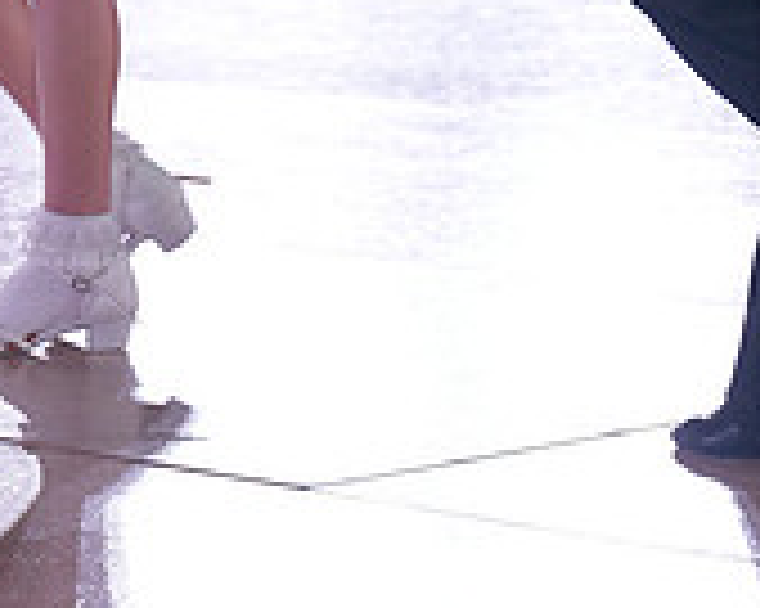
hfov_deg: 6.4
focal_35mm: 303
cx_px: 447
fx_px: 6811
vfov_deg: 5.0
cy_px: -414
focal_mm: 94
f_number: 4
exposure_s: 1/400
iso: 800
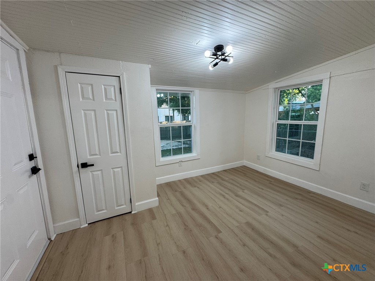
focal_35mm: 14
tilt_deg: -7.9
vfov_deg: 85.7
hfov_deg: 102.1
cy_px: 140
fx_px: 152
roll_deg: +0.8
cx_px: 188
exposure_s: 1/120
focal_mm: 2.22
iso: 125
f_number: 2.2
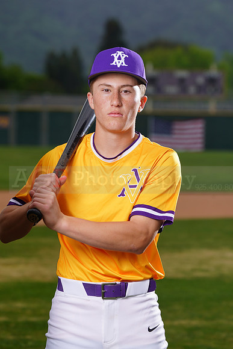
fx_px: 2028
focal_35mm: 209
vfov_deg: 9.8
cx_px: 116
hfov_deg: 6.6
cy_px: 174
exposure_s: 1/250
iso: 100
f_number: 8
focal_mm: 209
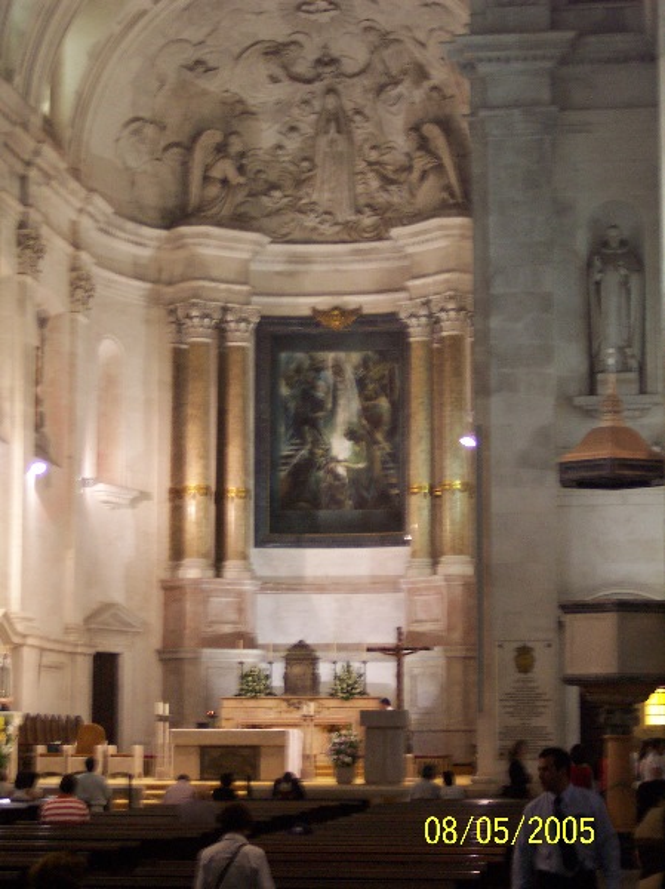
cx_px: 332
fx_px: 2283
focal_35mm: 89
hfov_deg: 16.6
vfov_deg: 22.0
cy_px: 444
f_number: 4.1
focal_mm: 18.7
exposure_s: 1/8
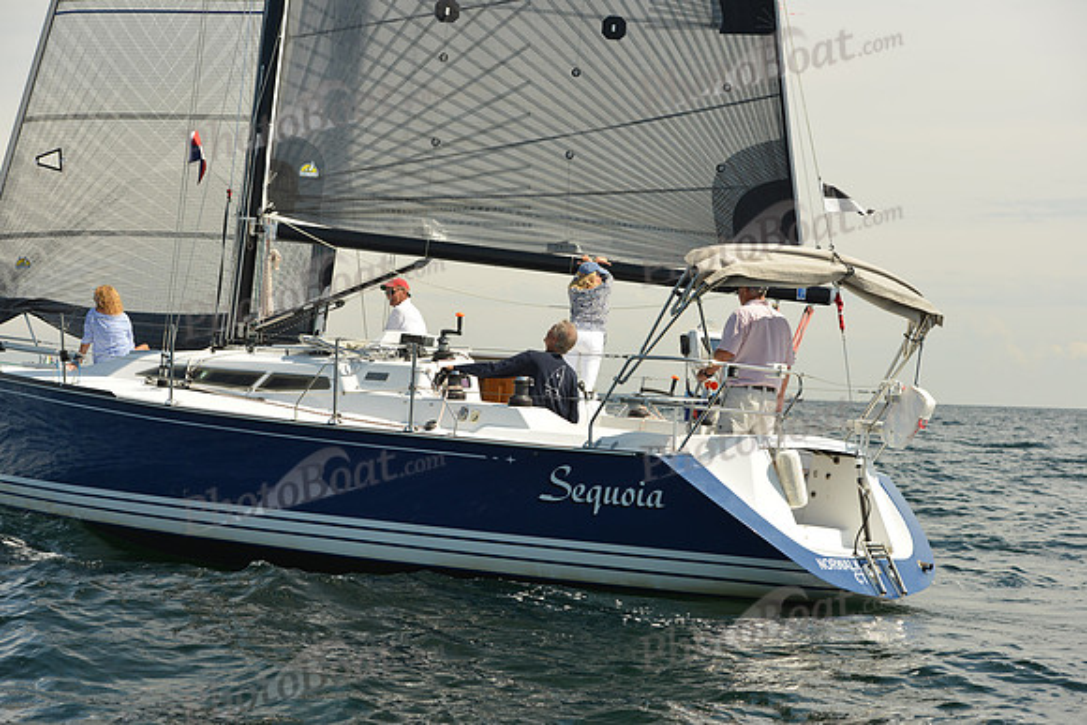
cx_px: 544
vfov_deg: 19.5
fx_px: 2114
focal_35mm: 70
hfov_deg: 28.8
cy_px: 362
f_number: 7.1
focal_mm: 70
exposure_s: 1/1250
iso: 320
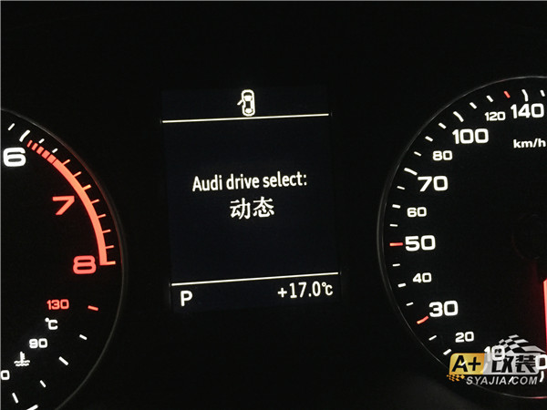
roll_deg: +1.1
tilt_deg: -22.8
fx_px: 458
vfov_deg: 48.2
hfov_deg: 61.7
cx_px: 274
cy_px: 205
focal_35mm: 29
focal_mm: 4.15
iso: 250
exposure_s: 1/20
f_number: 2.2
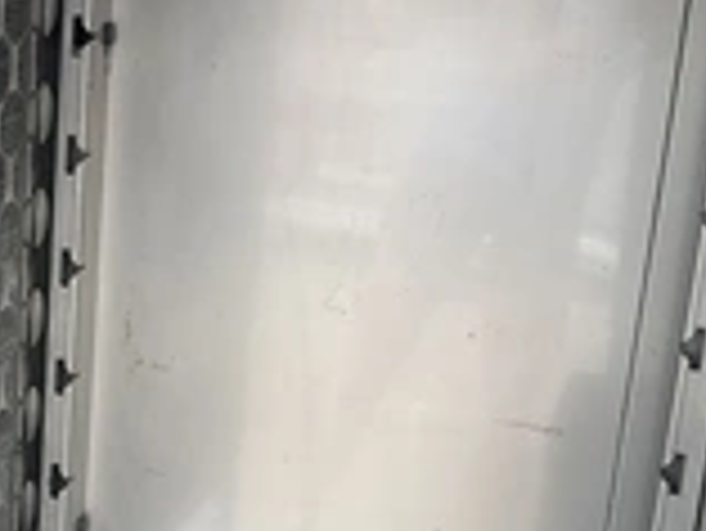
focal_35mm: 74
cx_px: -22
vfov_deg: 19.9
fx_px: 1510
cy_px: 310
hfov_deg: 24.9
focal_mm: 3
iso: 20
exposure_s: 1/197
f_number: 1.8
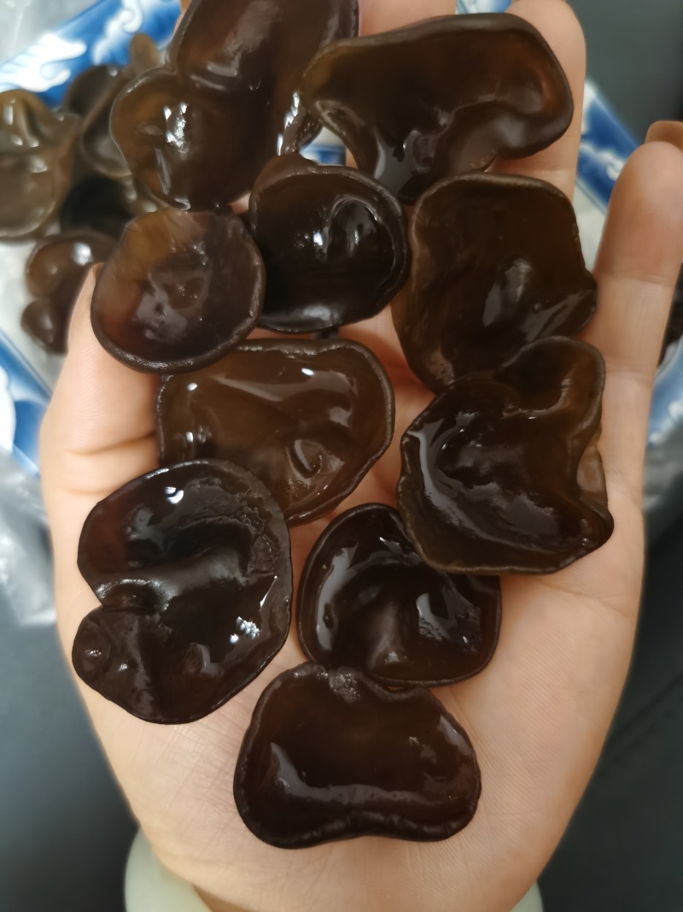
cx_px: 342
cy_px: 456
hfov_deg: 51.3
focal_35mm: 27
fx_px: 710
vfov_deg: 65.3
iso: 400
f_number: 1.6
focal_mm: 5.56
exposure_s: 1/25
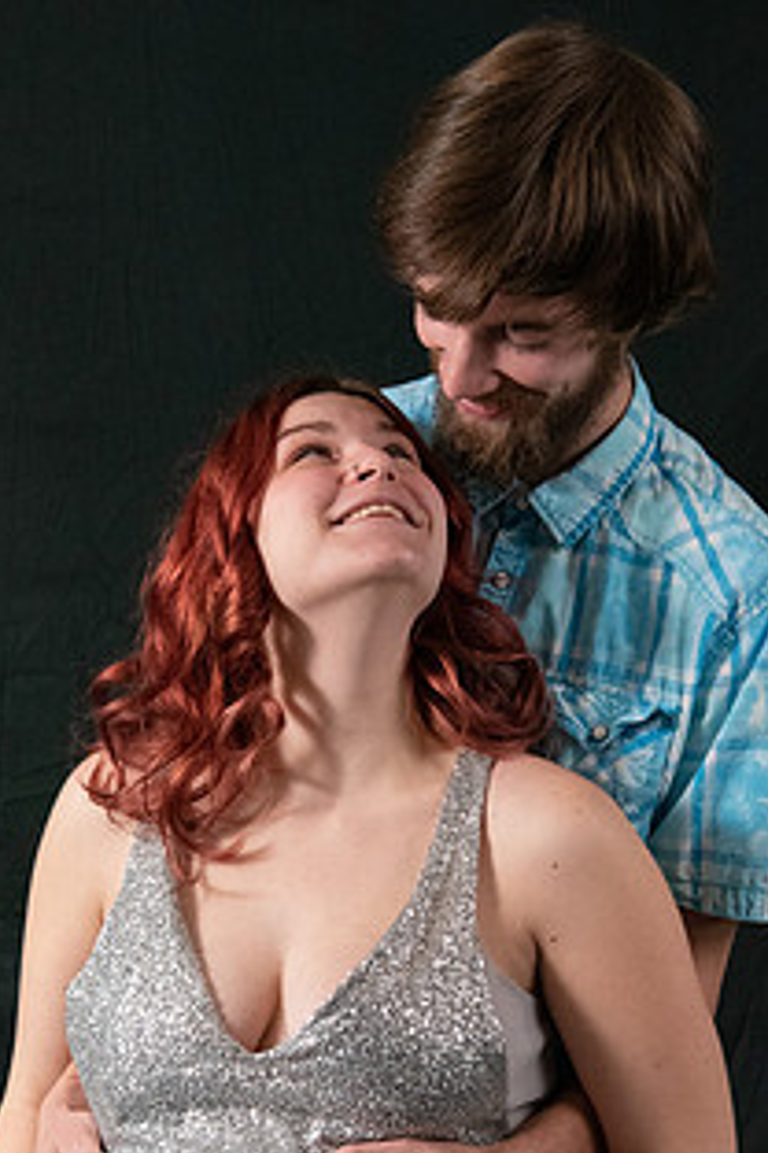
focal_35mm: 75
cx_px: 358
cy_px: 772
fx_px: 2400
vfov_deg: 26.8
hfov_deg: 18.2
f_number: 7.1
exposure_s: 1/200
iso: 8000
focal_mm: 52
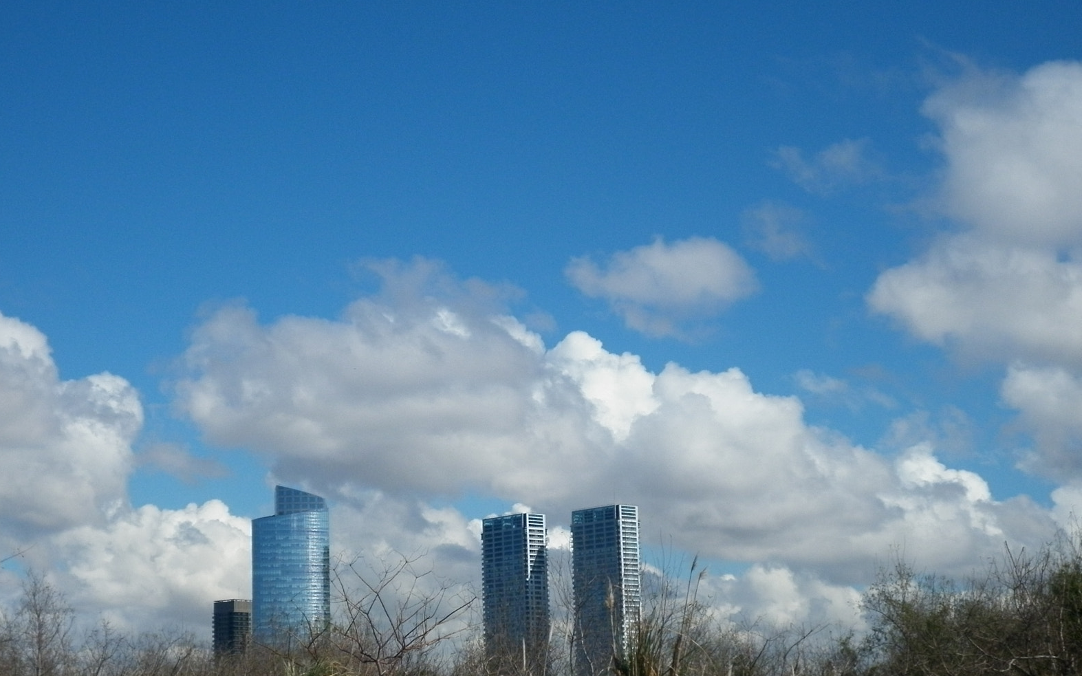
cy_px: 389
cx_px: 400
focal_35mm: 69
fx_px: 2035
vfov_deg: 18.9
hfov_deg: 29.7
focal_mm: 9
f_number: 9.7
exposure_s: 1/320
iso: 80
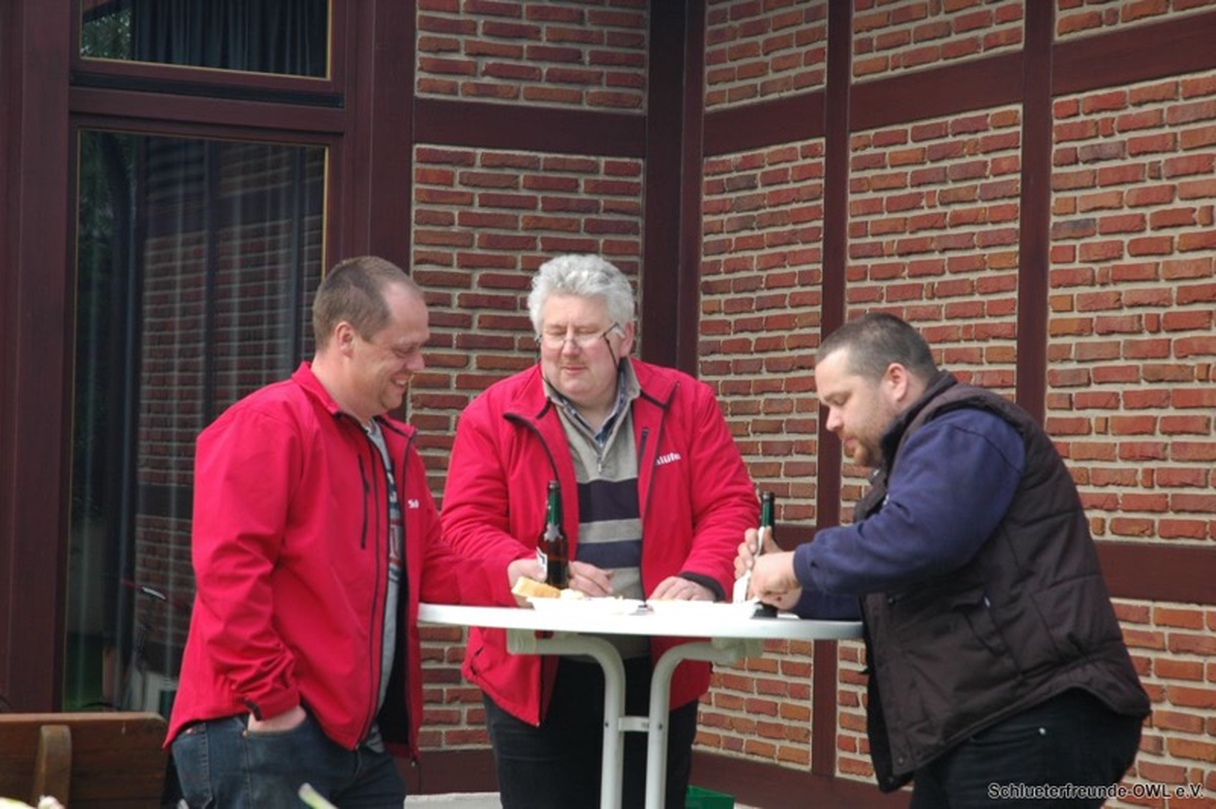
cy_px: 404
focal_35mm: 93
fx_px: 3139
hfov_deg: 21.9
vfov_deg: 14.7
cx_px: 608
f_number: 6.3
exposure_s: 1/125
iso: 400
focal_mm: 62
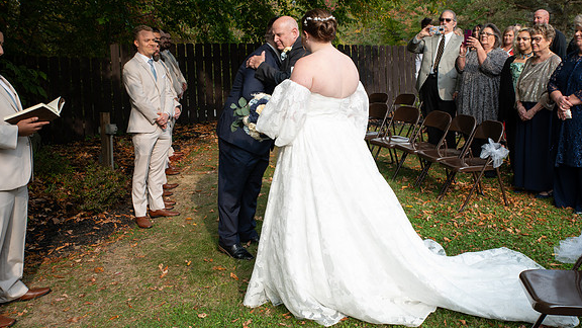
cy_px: 144
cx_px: 292
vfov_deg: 30.4
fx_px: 602
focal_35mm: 39
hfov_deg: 51.6
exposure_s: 1/200
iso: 400
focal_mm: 36
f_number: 8
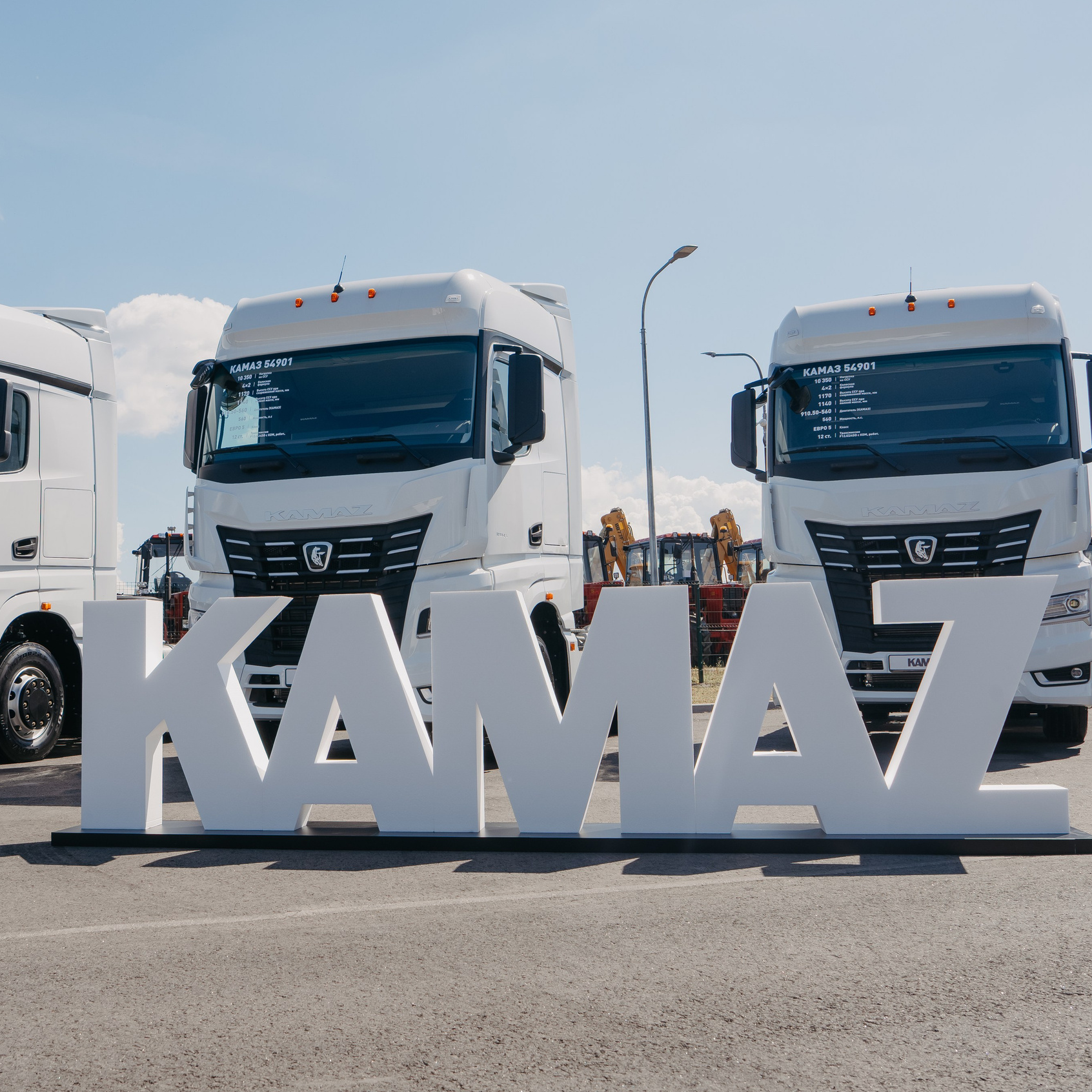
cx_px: 391
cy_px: 546
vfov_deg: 46.0
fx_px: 1285
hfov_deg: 45.5
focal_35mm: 36
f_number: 10
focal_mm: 28
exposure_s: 1/250
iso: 160
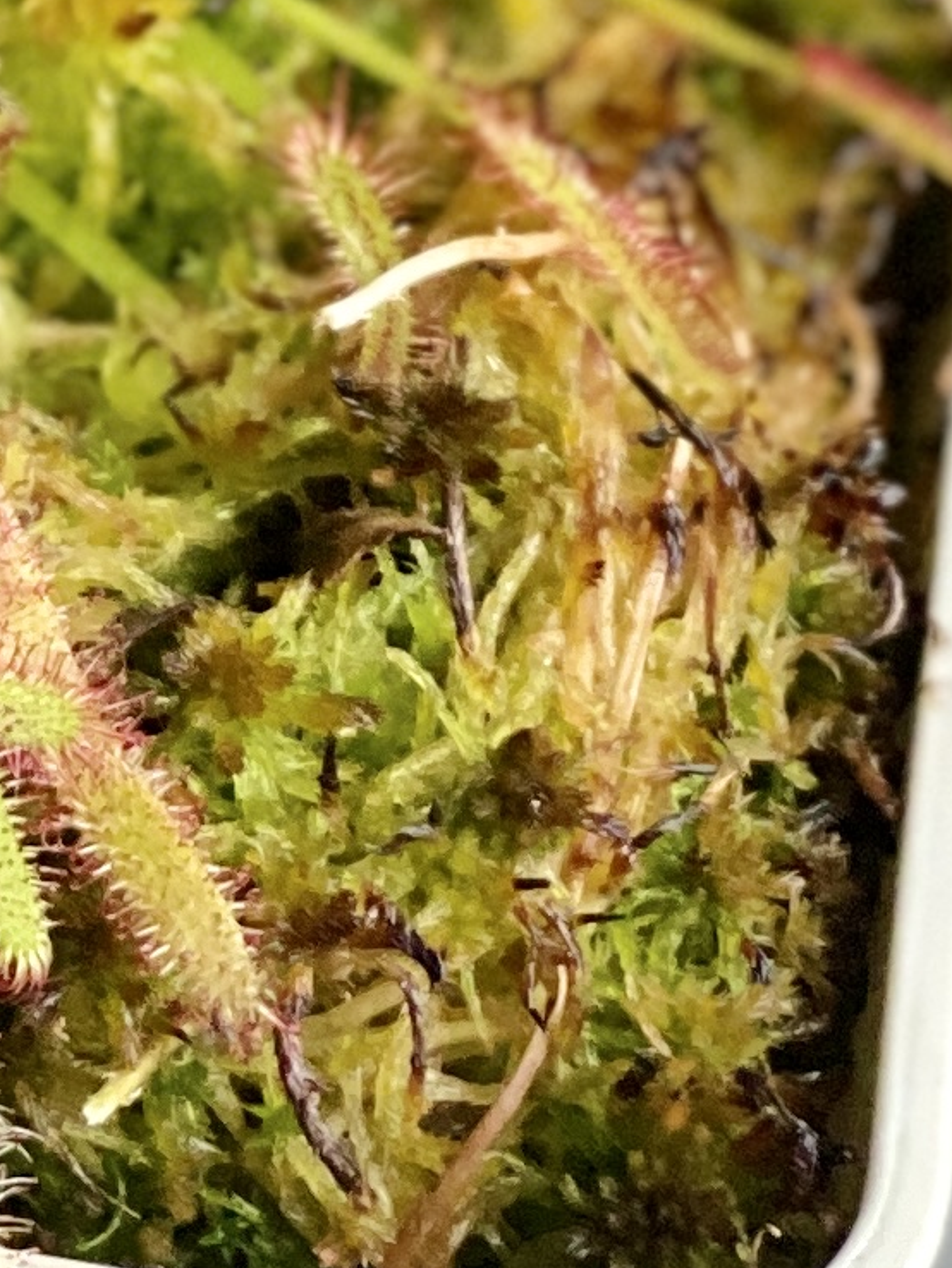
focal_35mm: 284
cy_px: -472
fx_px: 10408
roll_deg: -0.6
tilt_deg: -42.3
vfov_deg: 6.9
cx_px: -1236
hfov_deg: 5.1
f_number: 2
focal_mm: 6
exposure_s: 1/122
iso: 160
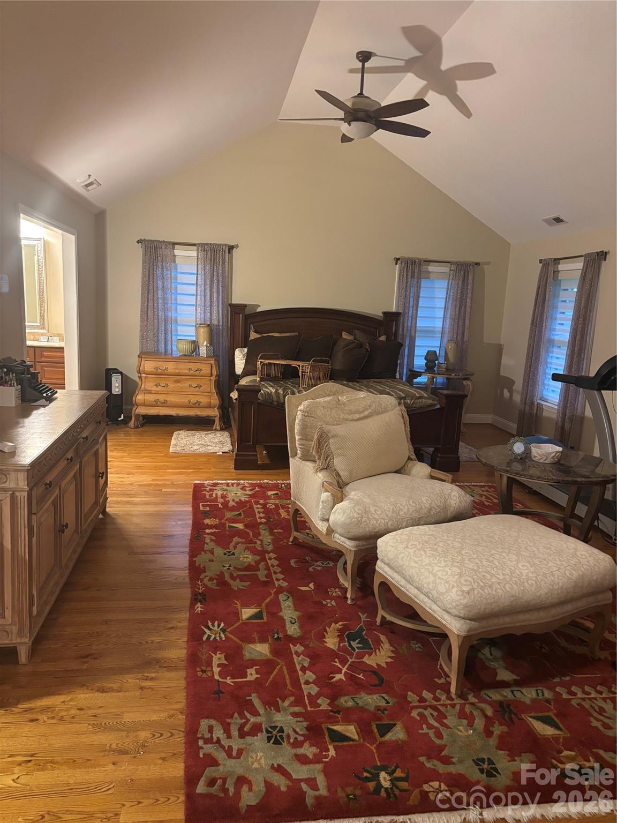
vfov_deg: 67.3
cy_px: 412
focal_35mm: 26
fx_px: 618
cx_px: 308
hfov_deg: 53.1
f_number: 1.6
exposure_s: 1/30
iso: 500
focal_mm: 5.96
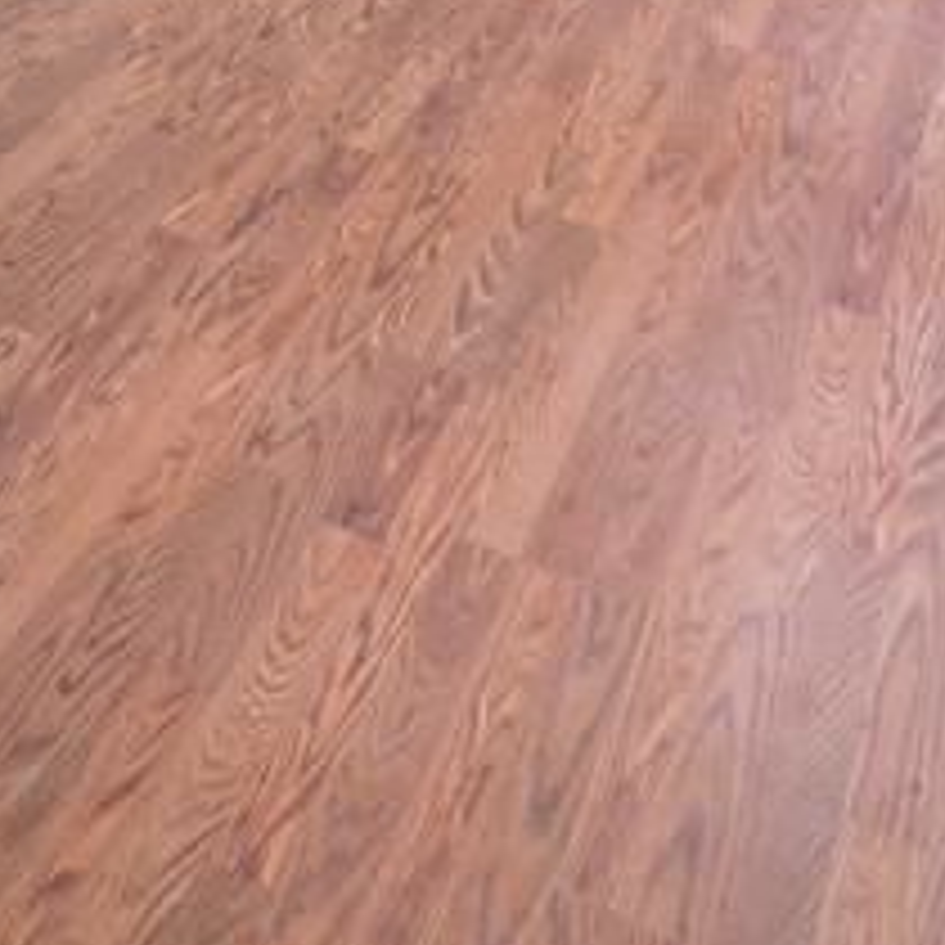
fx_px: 1730
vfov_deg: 22.2
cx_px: 18
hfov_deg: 28.8
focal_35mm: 56
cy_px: -639
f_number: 2.2
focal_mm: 2.2
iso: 400
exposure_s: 1/60
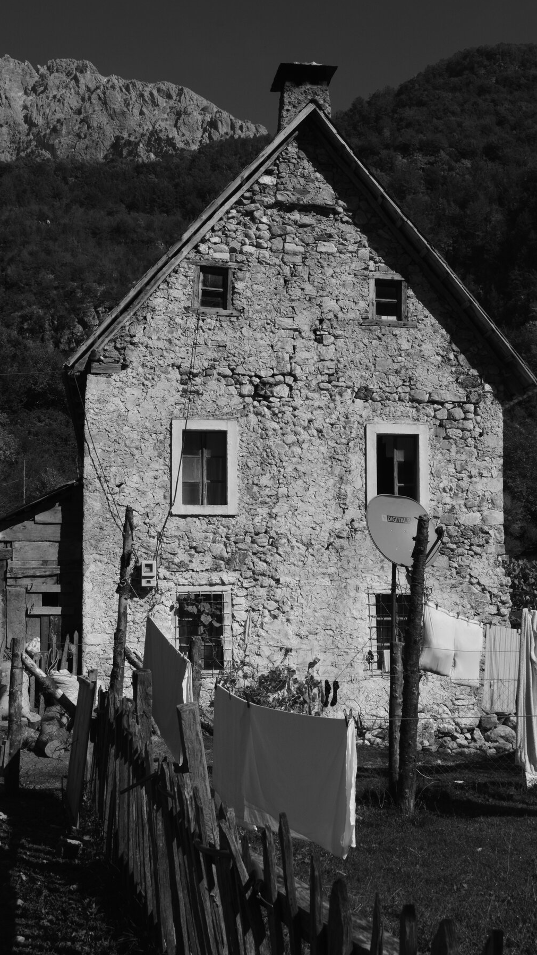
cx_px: 277
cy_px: 477
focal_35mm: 41
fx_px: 1038
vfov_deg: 49.4
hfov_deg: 29.0
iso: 200
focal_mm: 26
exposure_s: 1/500
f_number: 11
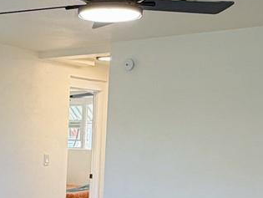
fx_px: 540
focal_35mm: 71
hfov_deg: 25.9
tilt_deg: -9.3
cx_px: -2
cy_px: 208
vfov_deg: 20.0
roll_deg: -1.1
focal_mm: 2.22
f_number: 2.2
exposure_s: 1/120
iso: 125
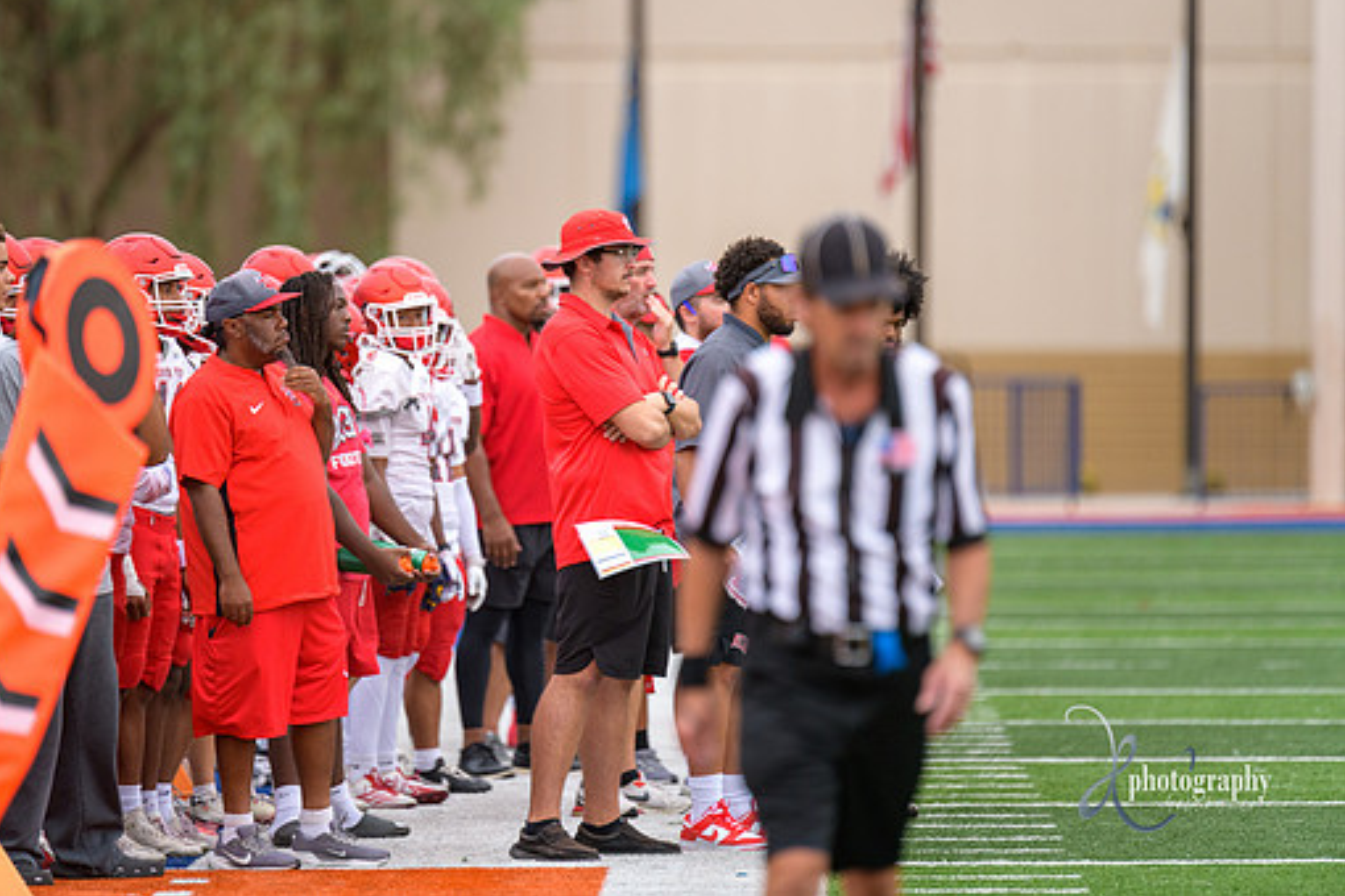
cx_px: 583
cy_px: 389
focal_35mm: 341
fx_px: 12739
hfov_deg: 6.0
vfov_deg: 4.0
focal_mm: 300
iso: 500
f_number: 2.8
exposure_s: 1/800
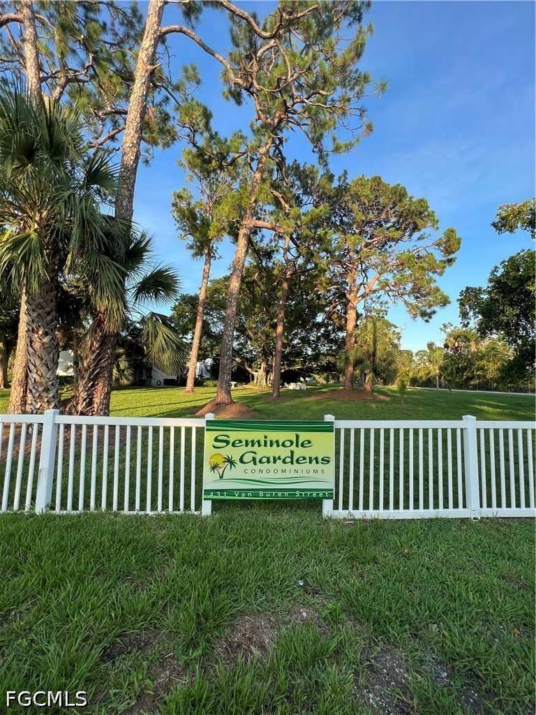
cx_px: 268
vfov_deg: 106.2
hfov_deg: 89.9
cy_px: 358
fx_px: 268
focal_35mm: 13
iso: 32
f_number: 1.8
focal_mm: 1.57
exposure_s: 1/300
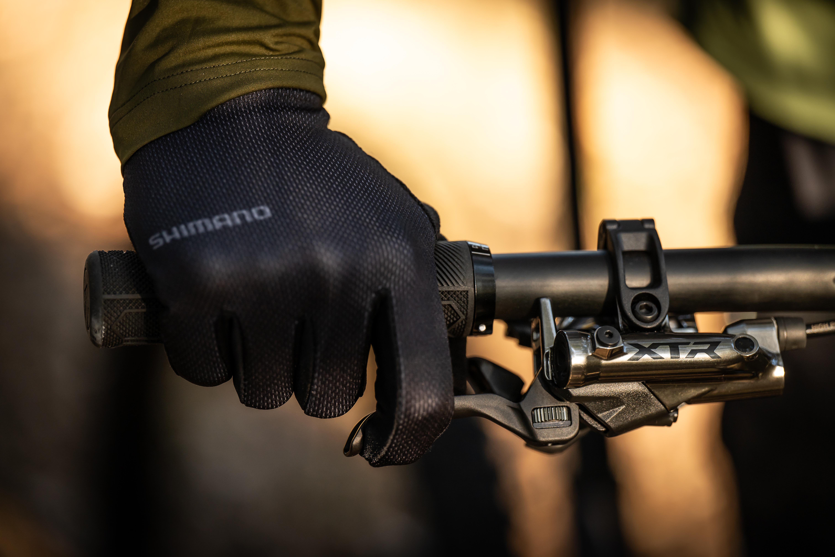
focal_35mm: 160
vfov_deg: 8.6
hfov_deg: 12.8
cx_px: 418
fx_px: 3711
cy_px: 278
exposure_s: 1/400
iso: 500
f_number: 3.2
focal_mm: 160
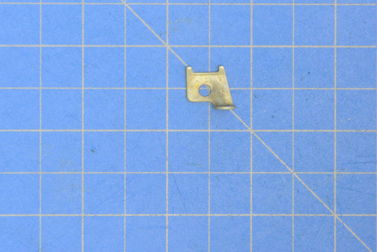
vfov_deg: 3.4
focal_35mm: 405
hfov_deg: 5.1
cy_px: 89
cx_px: 209
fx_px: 4241
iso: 6400
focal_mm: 200
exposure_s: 1/8
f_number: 8
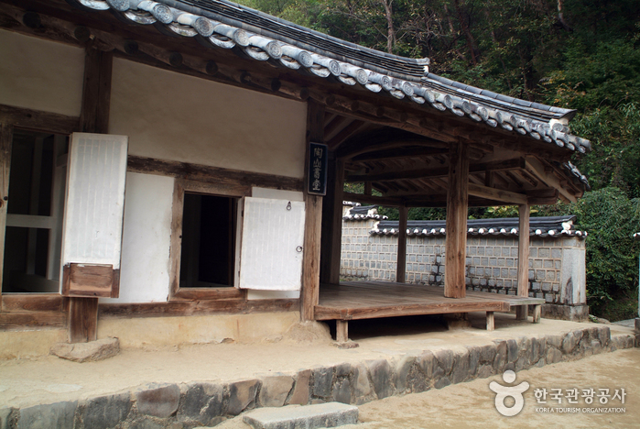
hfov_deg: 61.9
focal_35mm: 30
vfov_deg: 43.7
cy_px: 214
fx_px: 534
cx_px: 320
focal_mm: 20
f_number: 4.8
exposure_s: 1/90
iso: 200
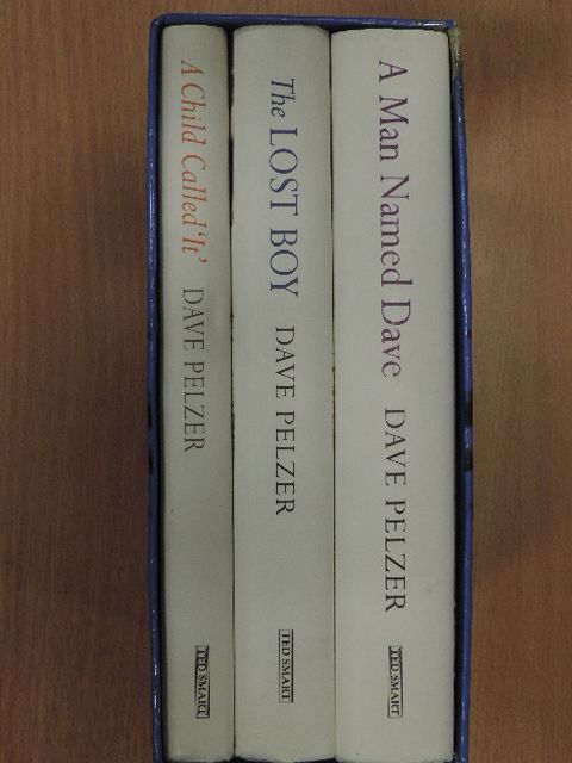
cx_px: 286
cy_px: 382
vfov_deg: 43.9
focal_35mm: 43
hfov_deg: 33.6
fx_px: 947
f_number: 4.8
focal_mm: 7.6
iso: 400
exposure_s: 1/40
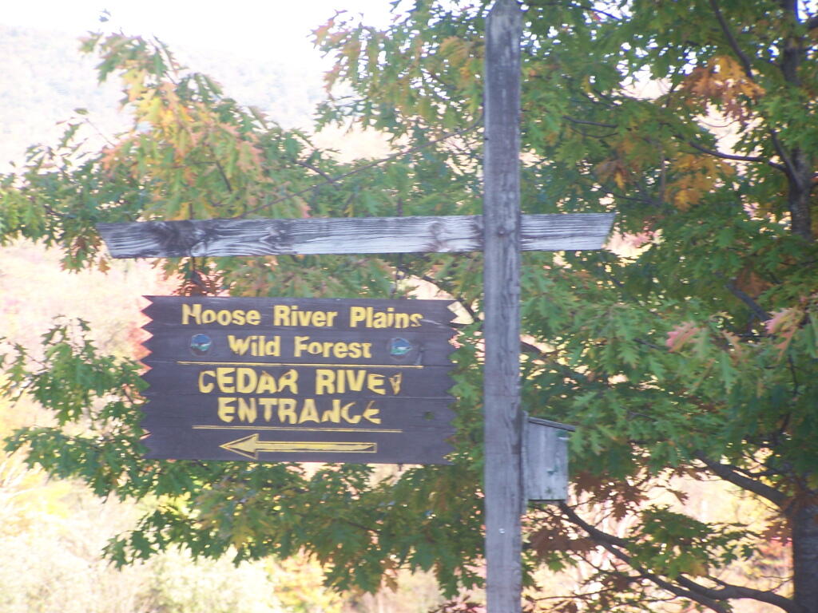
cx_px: 409
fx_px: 4466
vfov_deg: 7.9
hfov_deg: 10.5
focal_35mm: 189
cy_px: 306
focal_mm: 31.3
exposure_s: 1/100
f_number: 3.2
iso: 80
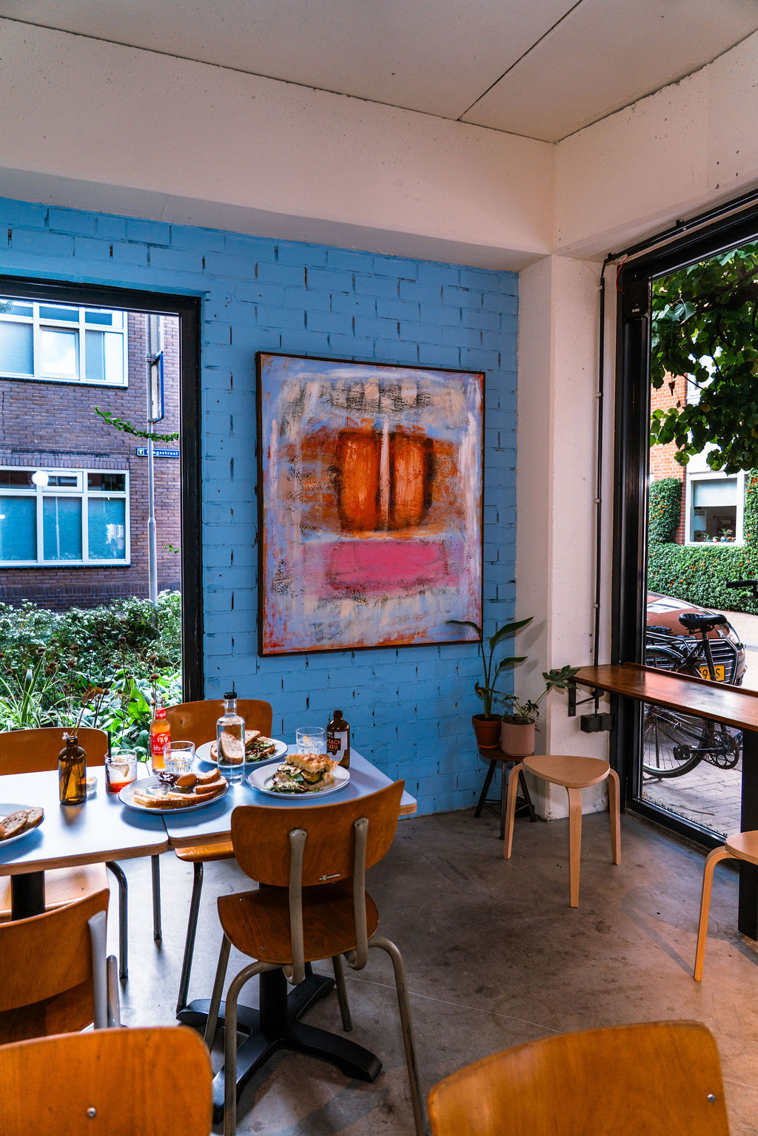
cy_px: 568
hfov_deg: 53.1
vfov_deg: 73.7
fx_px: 758
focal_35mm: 24
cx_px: 379
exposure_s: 1/160
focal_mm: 24
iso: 640
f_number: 4
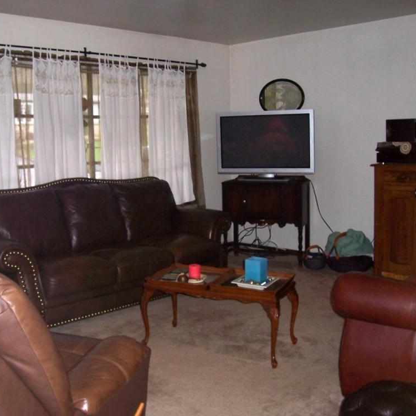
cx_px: 163
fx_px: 557
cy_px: 212
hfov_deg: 40.7
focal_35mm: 41
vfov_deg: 40.9
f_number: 2.7
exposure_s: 1/60
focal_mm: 5.6
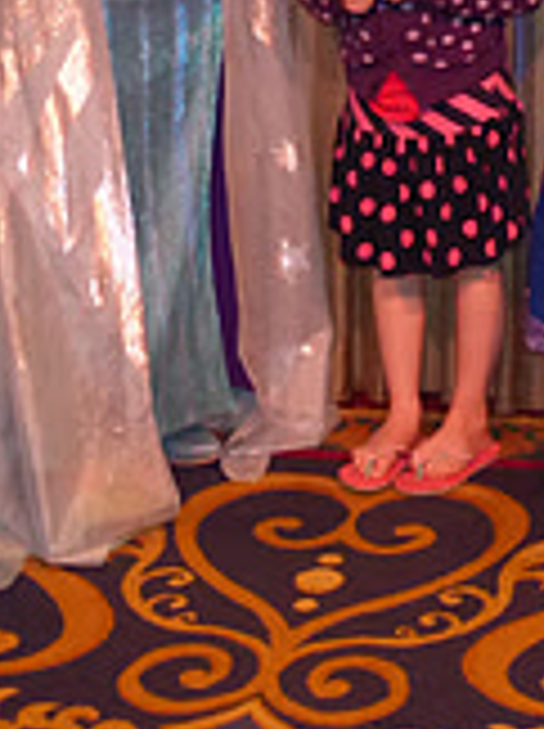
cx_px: 434
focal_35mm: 111
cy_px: -256
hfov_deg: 13.2
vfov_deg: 16.6
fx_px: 2332
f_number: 3.9
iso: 800
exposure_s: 1/125
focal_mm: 6.9
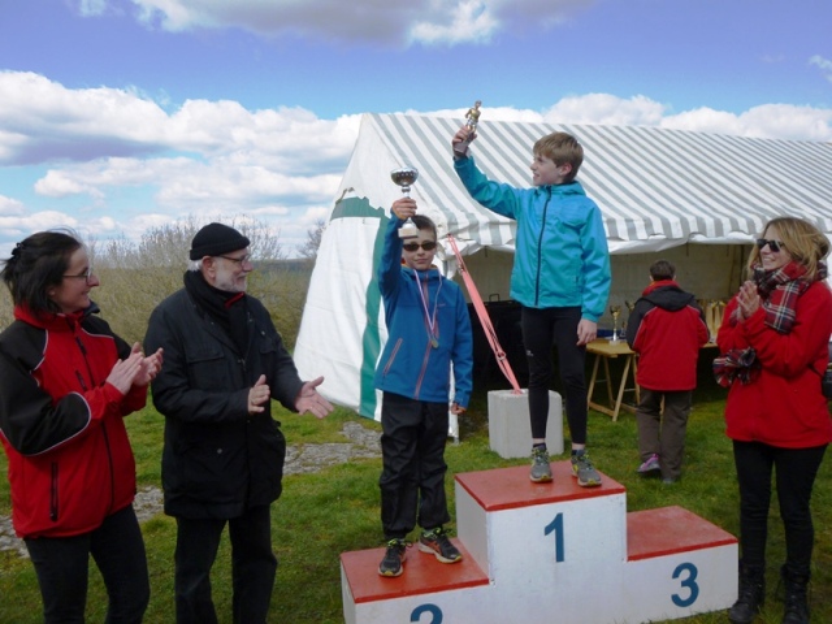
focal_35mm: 31
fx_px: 745
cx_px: 416
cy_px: 312
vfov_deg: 45.4
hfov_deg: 58.4
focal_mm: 5.6
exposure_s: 1/800
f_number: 3.4
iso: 100
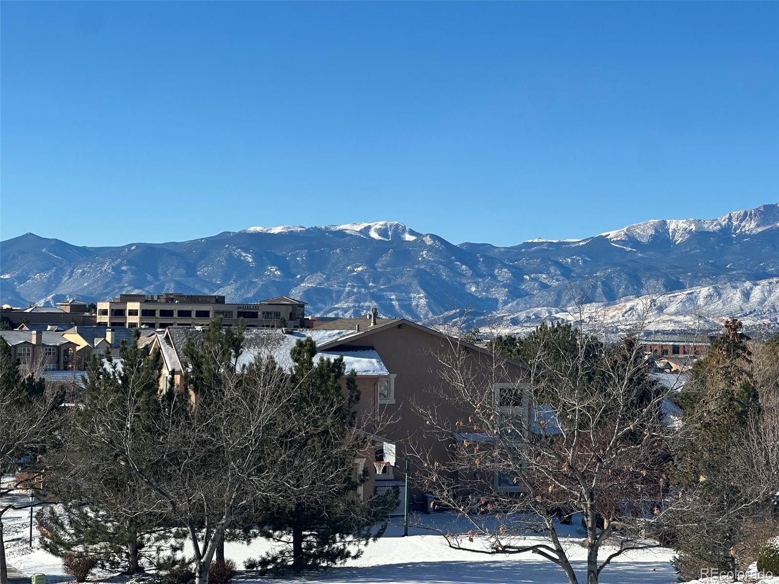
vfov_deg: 19.1
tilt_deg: +2.0
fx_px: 1733
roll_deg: -1.6
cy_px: 292
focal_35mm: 77
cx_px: 390
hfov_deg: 25.3
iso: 32
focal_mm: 9
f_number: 2.8
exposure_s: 1/867
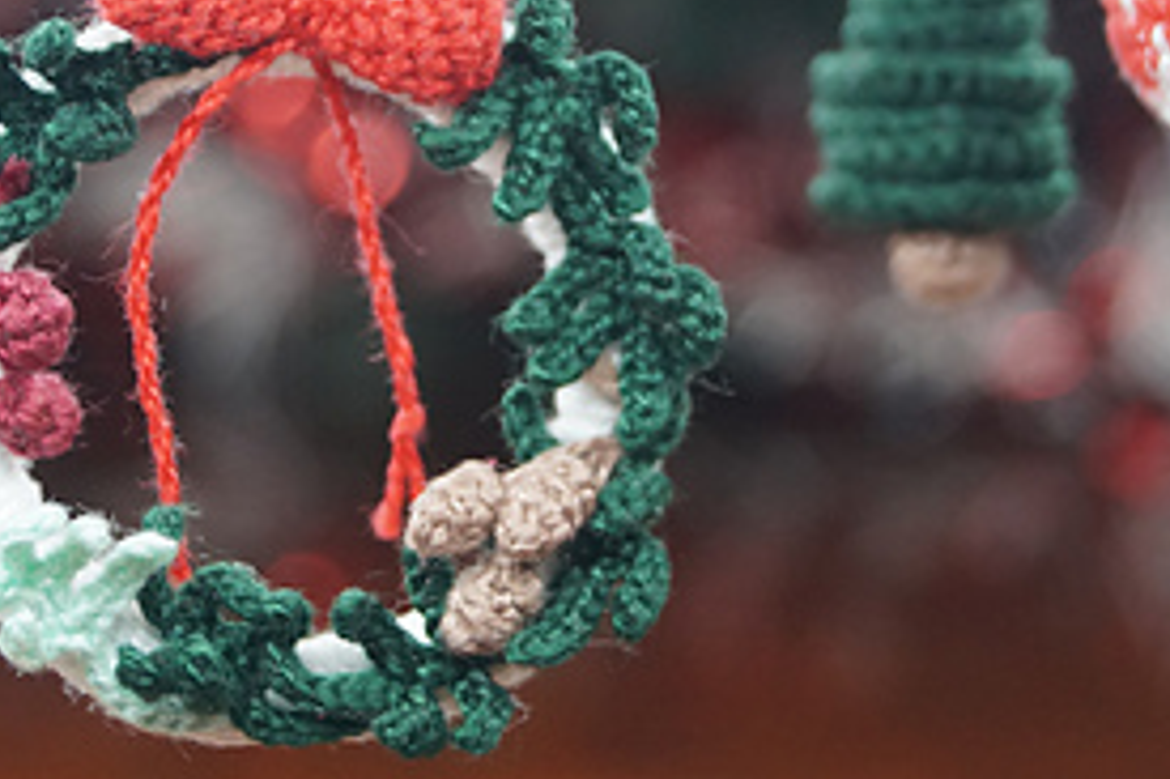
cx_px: 659
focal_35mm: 122
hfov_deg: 16.8
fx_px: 3968
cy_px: 192
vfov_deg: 11.2
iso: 800
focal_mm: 35
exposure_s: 1/160
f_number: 5
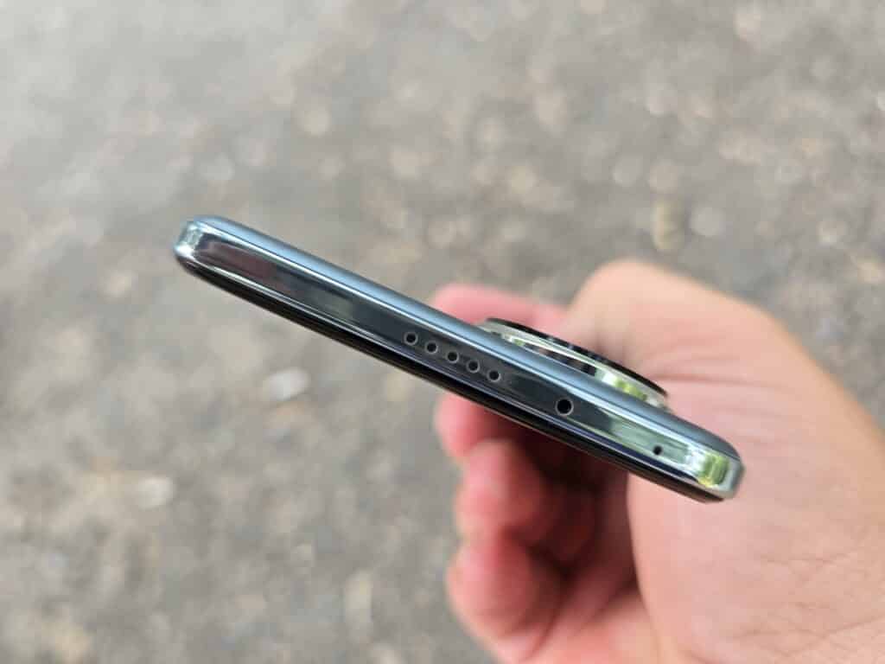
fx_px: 588
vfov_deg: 58.9
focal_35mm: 23
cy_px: 332
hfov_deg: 73.9
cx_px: 442
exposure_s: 1/180
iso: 64
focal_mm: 6.3
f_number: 1.7
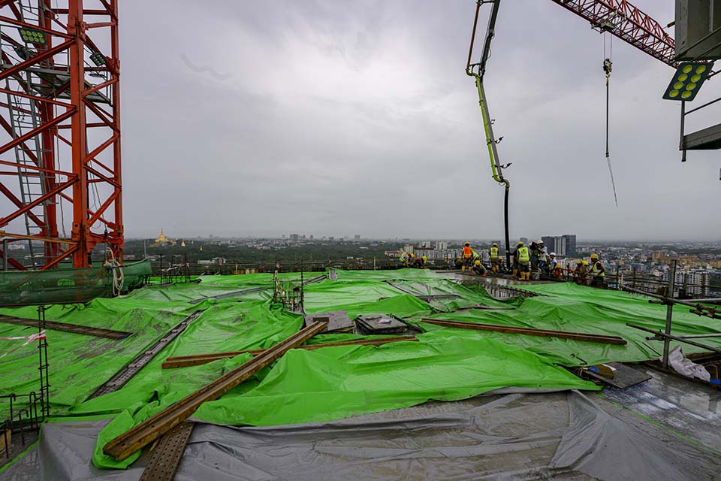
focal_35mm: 14
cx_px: 360
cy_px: 240
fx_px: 280
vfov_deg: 81.2
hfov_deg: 104.3
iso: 250
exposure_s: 1/800
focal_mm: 14
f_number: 9
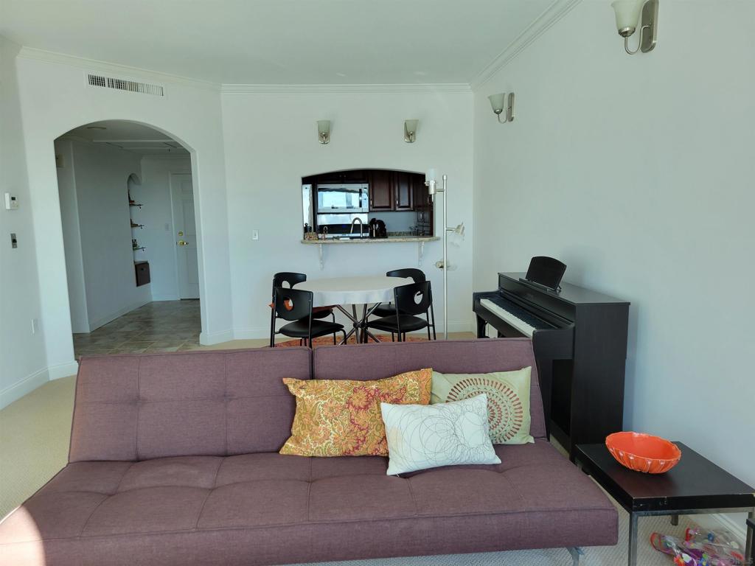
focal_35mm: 26
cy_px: 283
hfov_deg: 67.3
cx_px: 378
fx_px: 567
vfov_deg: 53.1
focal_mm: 5.4
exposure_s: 1/120
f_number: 1.8
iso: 100
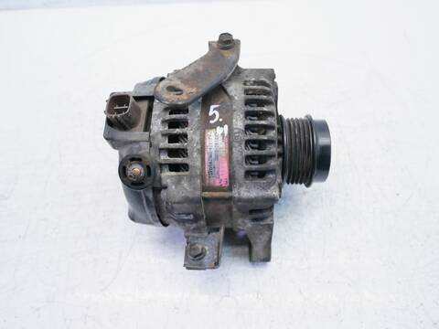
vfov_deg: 49.7
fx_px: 355
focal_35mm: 28
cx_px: 220
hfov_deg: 63.4
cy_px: 164
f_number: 3.6
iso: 200
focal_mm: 14
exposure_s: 1/60
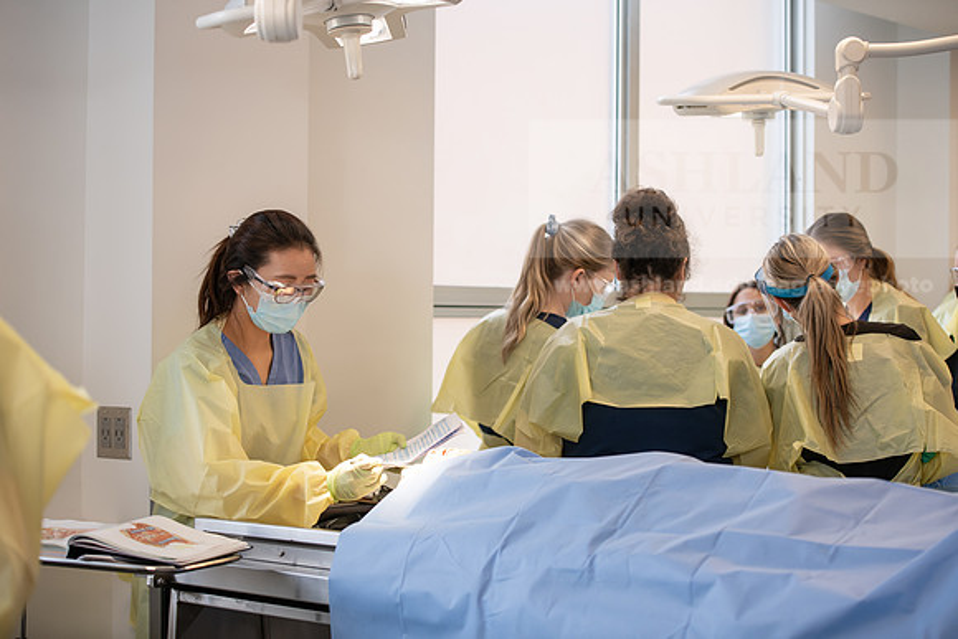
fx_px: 1863
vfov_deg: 19.5
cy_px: 320
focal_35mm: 70
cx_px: 479
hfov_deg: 28.8
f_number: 3.2
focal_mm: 70
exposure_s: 1/200
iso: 250
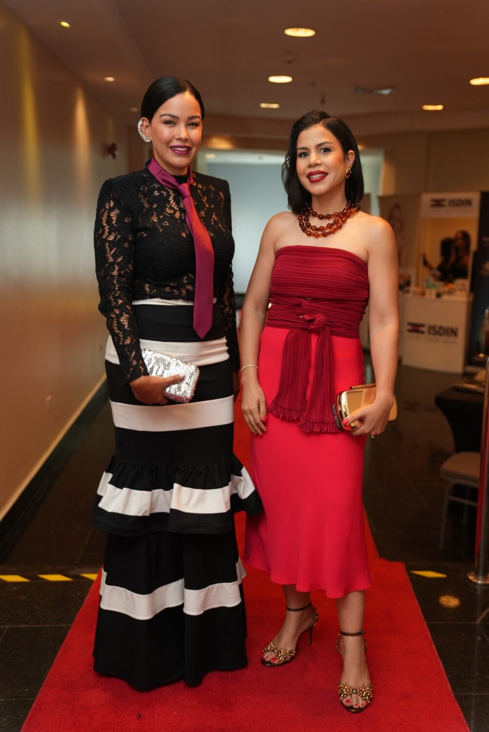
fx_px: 773
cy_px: 366
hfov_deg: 35.1
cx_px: 244
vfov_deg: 50.7
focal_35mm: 38
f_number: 2.8
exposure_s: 1/160
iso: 800
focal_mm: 38
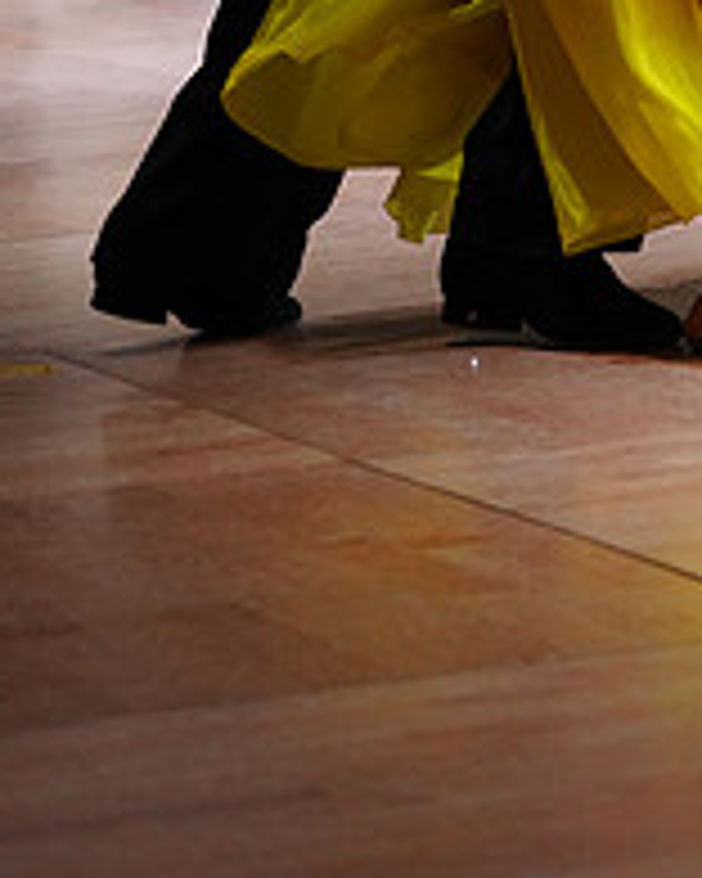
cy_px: -293
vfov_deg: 8.0
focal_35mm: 237
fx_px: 6155
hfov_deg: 6.5
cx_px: 740
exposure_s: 1/320
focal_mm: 85
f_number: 4
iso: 2500
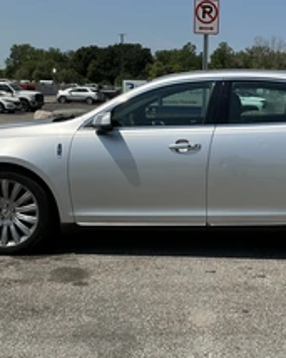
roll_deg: -0.3
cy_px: 157
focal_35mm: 51
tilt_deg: -5.5
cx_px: 216
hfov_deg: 29.2
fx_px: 540
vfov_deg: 36.6
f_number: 1.8
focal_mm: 3
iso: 25
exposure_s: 1/2801
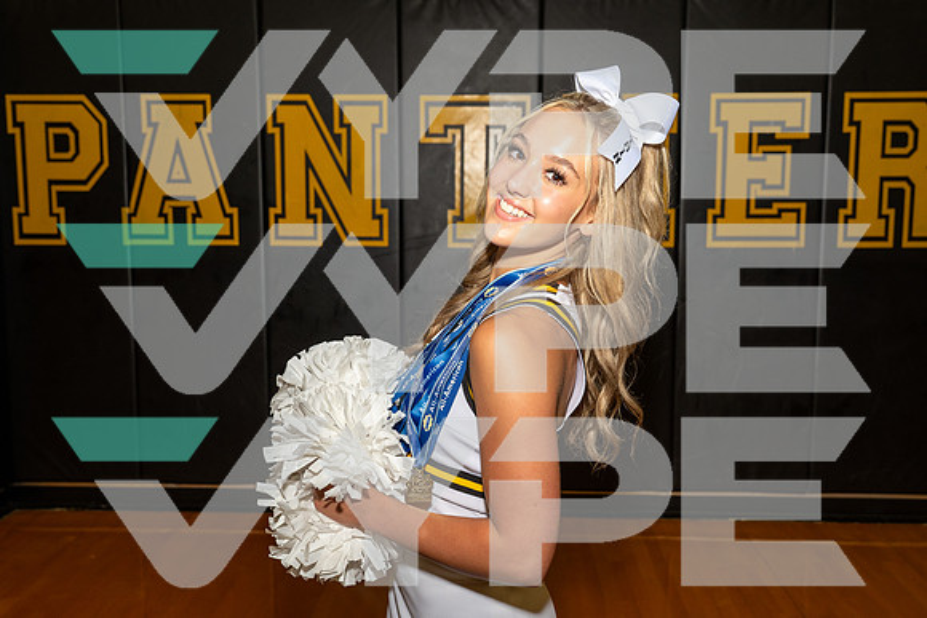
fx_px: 953
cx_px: 464
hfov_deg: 51.9
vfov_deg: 36.0
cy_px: 309
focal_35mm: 37
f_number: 6.3
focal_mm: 37
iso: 800
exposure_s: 1/250
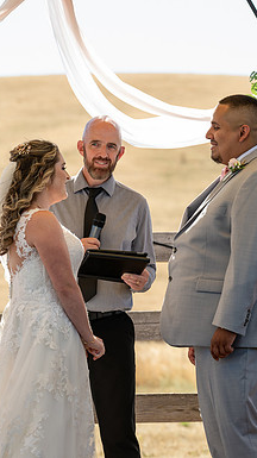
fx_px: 2877
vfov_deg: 9.1
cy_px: 229
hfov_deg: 5.1
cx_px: 175
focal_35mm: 237
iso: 250
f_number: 5
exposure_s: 1/400
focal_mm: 150
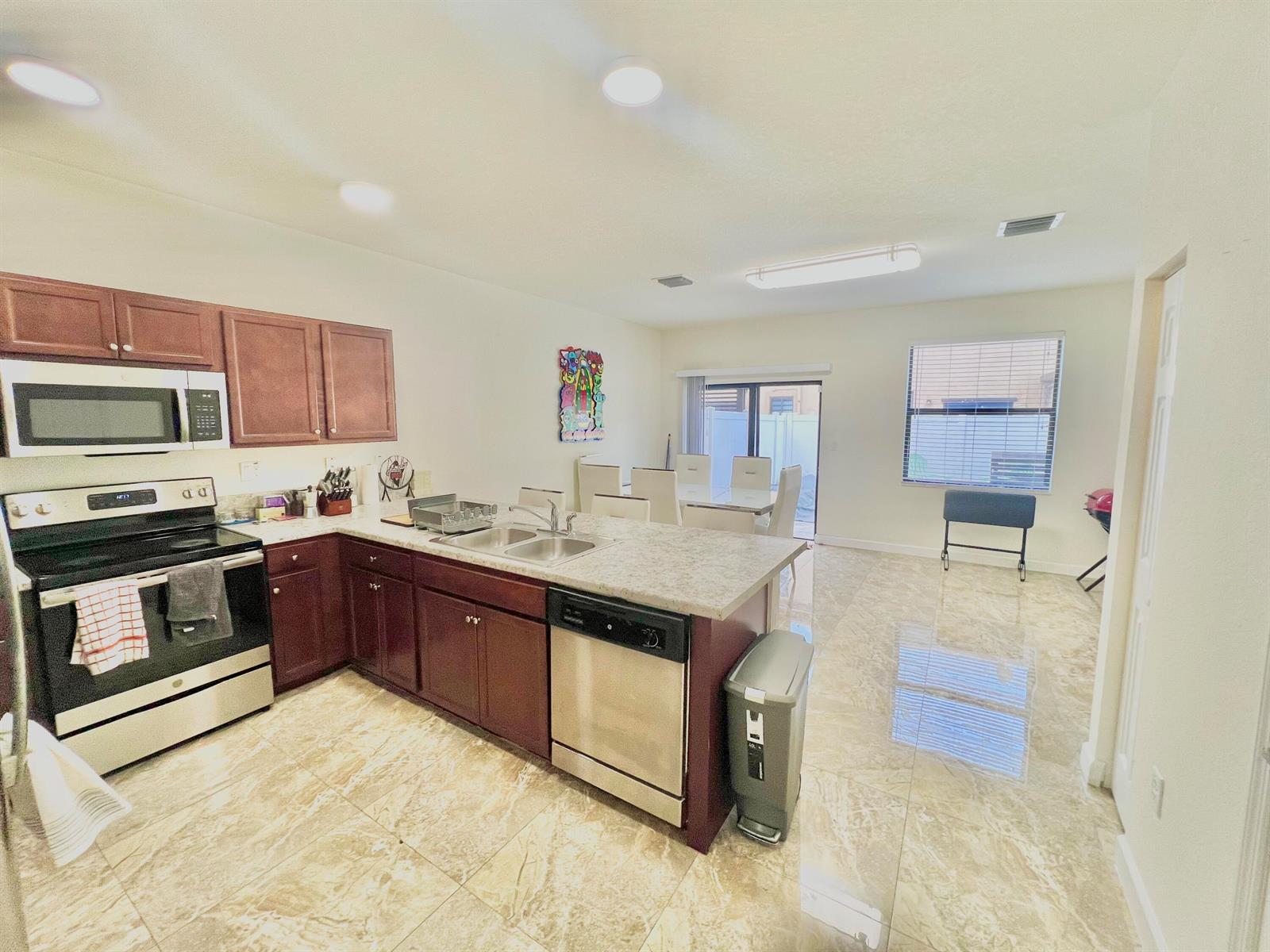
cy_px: 476
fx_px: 477
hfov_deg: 106.2
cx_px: 635
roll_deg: -0.3
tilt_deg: -7.2
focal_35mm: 13
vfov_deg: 89.9
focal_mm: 1.57
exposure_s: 1/120
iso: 100
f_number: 1.8
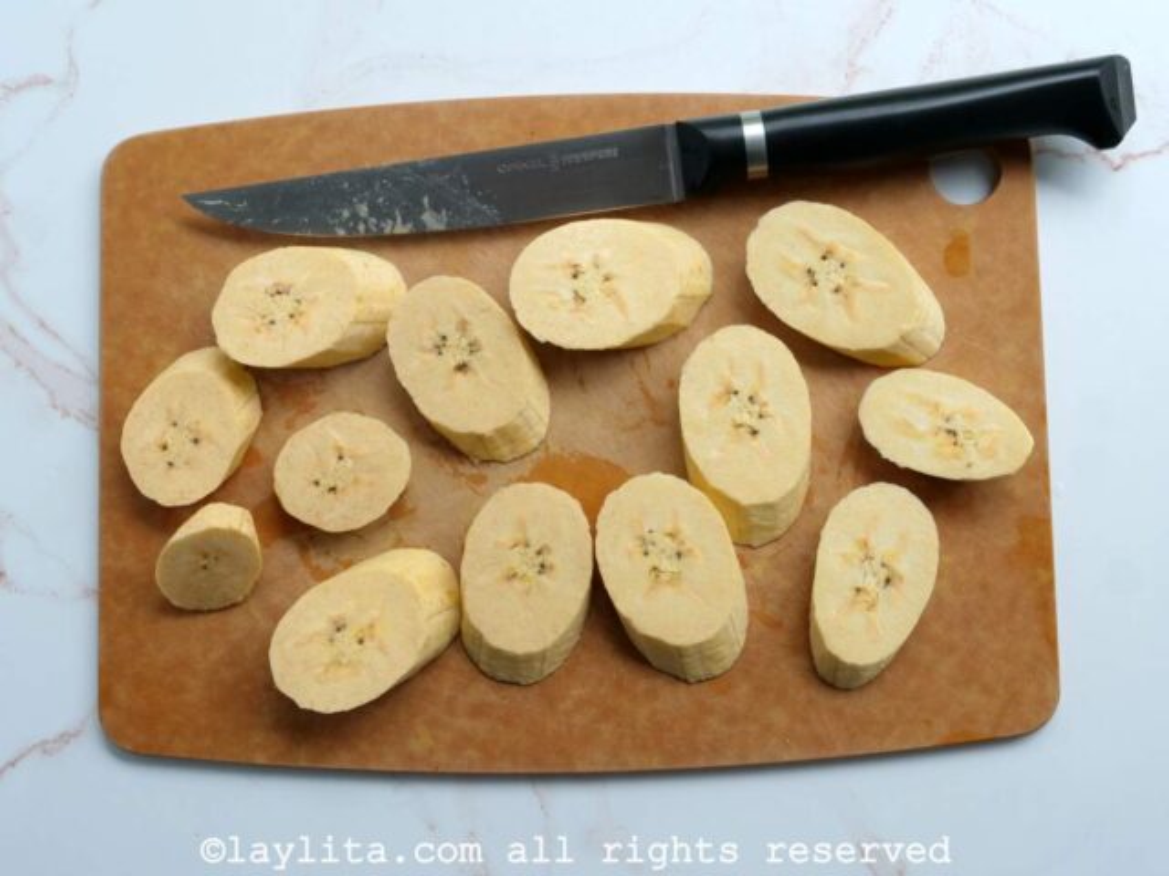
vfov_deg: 29.1
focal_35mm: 50
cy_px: 438
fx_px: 1689
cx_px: 584
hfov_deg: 38.2
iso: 640
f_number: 9
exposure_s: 1/60
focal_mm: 25
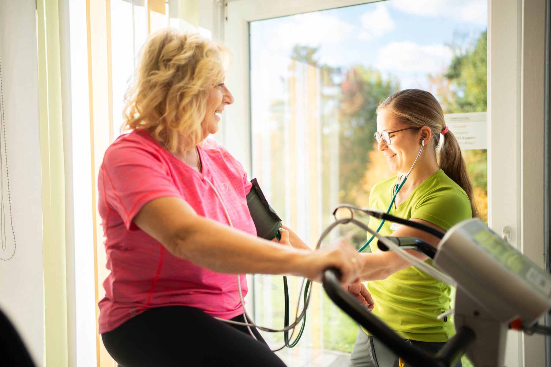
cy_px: 184
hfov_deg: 54.4
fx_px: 536
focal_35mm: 35
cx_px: 276
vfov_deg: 37.9
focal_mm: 35
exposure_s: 1/800
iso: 200
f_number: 1.8
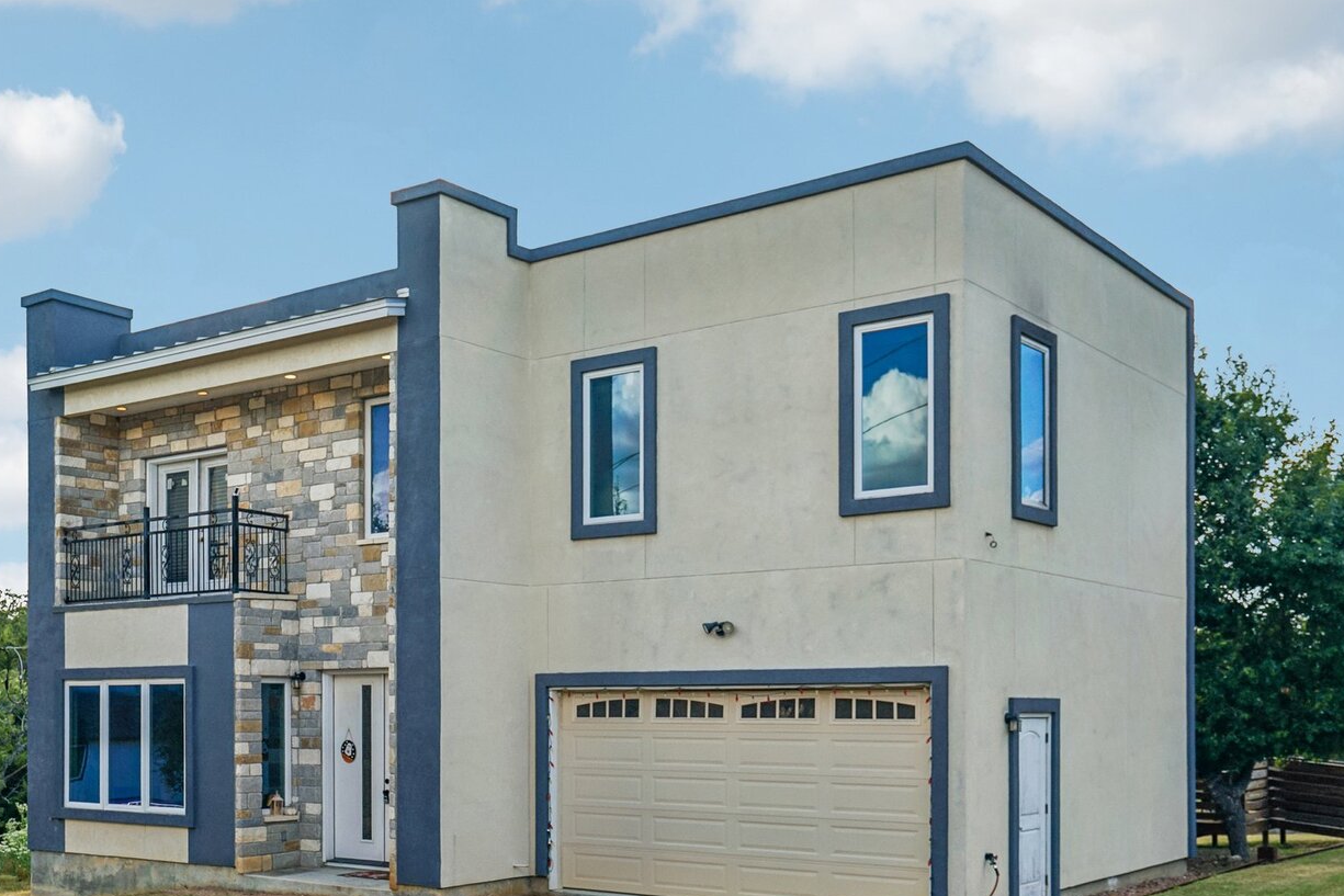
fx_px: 1531
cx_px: 558
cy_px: 591
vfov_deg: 32.4
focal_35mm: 41
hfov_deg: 47.2
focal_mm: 31
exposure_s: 1/160
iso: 200
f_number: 8
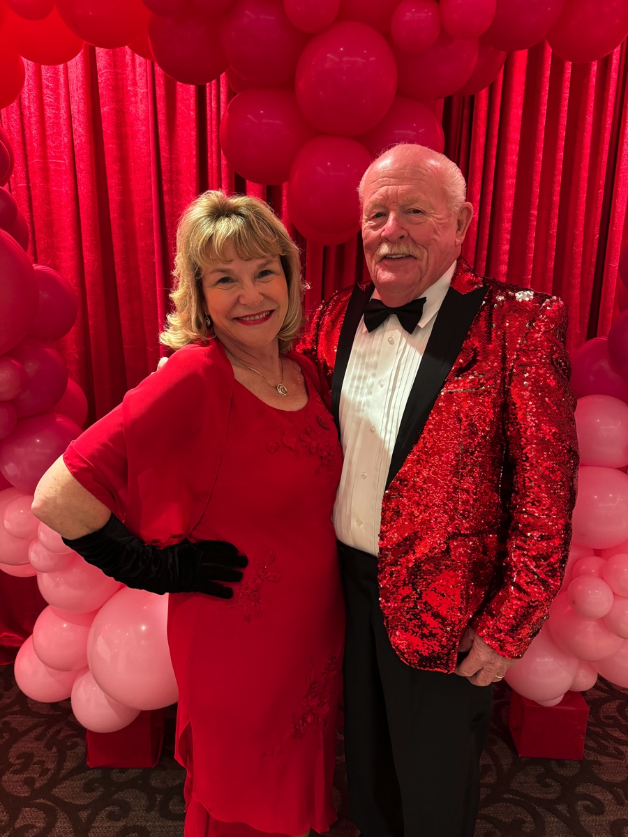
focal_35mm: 24
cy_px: 418
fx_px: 581
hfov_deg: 56.8
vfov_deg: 71.6
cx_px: 314
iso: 800
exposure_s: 1/40
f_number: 1.78
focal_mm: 6.86
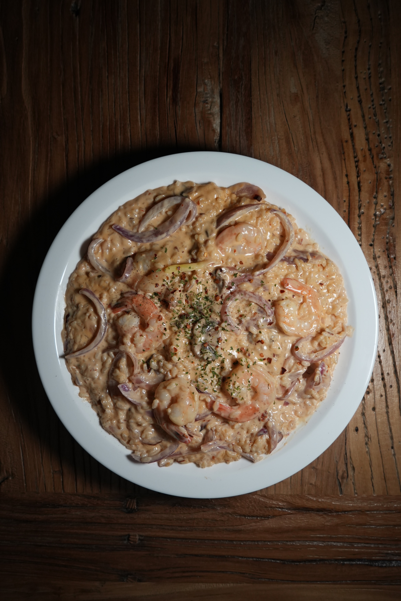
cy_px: 300
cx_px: 200
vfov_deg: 58.7
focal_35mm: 32
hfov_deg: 41.1
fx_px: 535
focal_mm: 32
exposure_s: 1/125
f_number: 4
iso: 1600
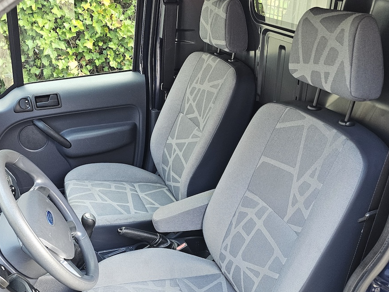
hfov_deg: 50.0
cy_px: 208
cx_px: 168
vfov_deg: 38.0
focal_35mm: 37
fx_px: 416
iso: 320
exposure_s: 1/120
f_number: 1.7
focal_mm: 6.3
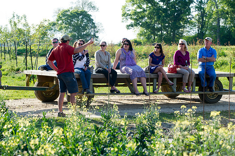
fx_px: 783
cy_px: 78
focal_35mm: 120
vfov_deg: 11.4
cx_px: 118
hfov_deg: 17.1
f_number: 5.6
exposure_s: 1/250
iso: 320
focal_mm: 120
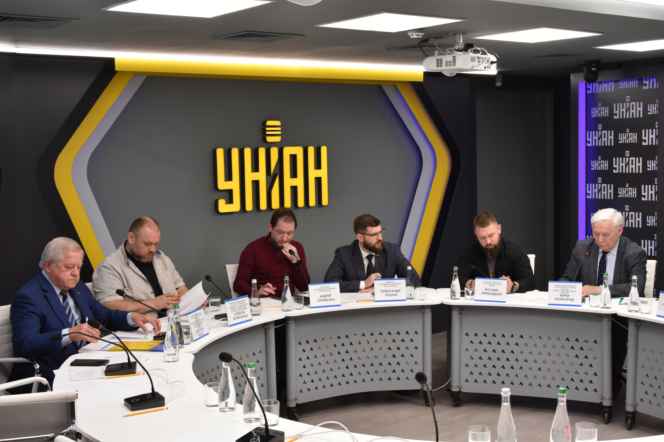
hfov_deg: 41.1
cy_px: 221
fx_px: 885
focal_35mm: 48
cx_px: 332
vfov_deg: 28.1
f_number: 7.1
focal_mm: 32
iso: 800
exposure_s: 1/200
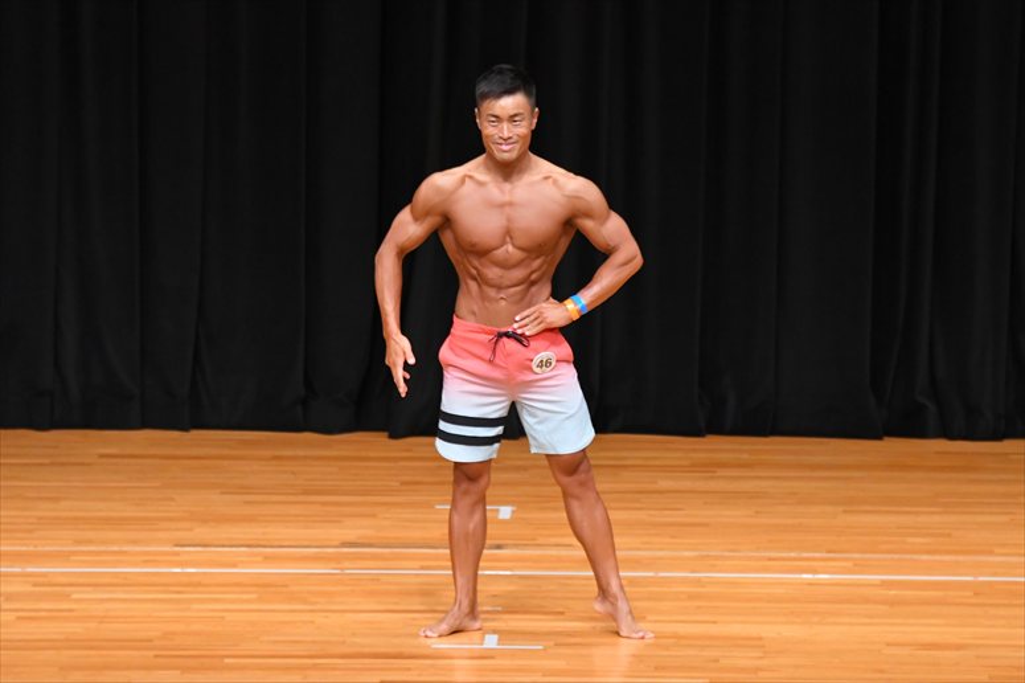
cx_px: 512
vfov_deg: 5.1
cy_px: 342
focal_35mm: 270
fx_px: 7684
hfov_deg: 7.6
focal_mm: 180
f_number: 5.6
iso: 4000
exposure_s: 1/400
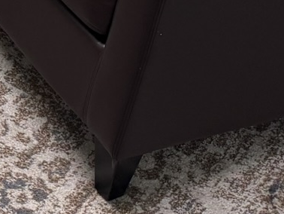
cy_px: -194
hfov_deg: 13.2
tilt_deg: -27.8
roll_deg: +0.1
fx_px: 1067
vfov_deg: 10.6
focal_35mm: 130
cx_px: -274
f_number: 1.78
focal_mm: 6.76
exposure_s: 1/143
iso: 125
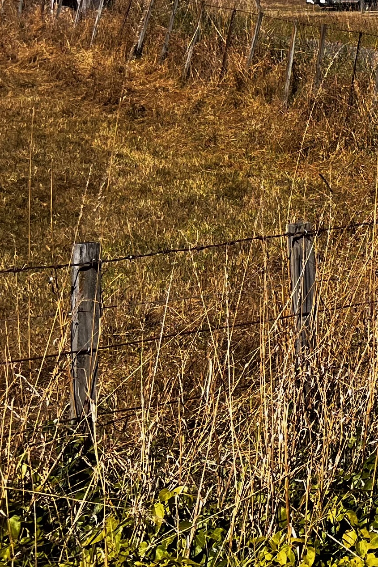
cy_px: 36
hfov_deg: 13.6
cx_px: 750
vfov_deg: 22.9
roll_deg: +0.9
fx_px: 1355
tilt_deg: -1.5
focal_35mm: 86
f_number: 1.6
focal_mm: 5.1
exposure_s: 1/3311
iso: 50
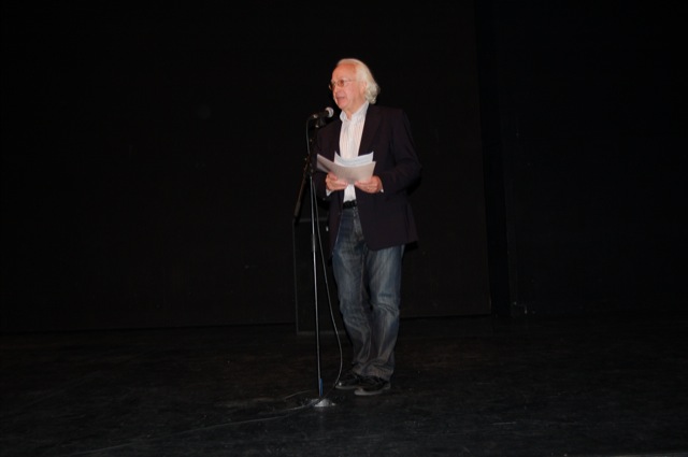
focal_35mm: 36
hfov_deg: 53.2
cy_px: 228
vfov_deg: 36.8
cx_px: 344
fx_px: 687
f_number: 4
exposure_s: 1/60
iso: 400
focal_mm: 24
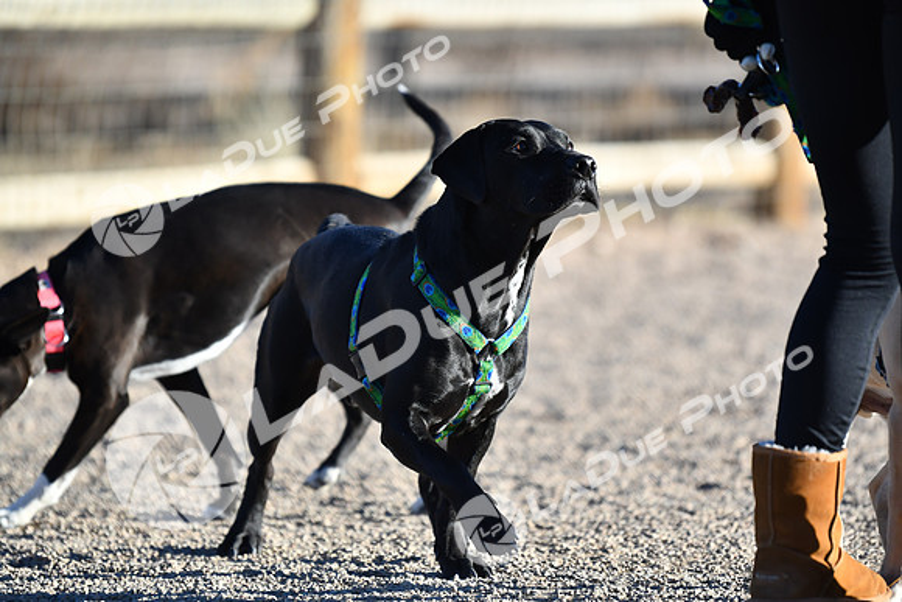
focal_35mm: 300
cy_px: 301
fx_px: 7518
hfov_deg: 6.9
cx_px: 451
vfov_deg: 4.6
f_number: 2.8
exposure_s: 1/4000
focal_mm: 200
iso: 400
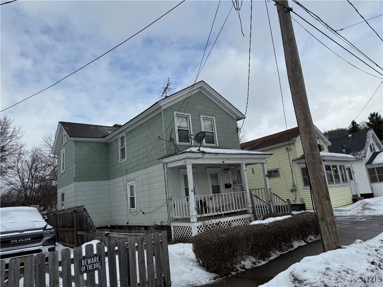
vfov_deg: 56.8
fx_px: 266
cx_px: 192
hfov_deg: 71.6
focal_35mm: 24
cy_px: 144
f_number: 1.78
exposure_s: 1/5714
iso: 80
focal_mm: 6.76
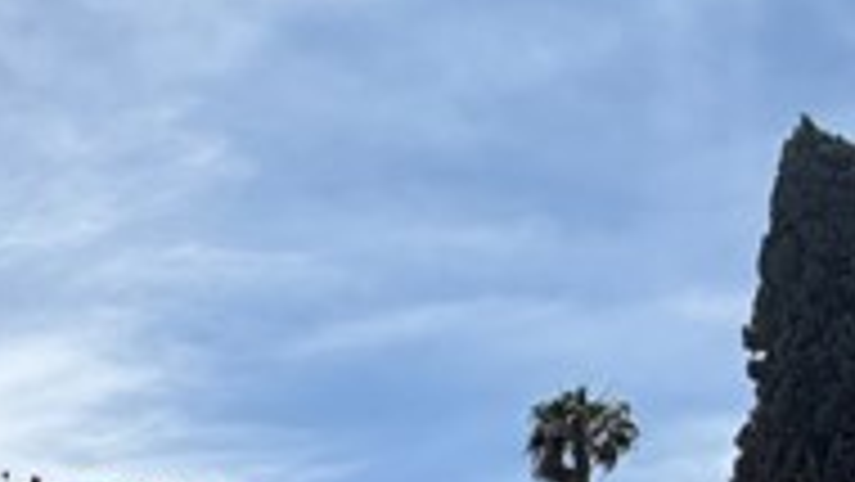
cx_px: 45
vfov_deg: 12.8
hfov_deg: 24.9
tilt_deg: +1.9
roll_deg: +3.9
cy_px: 969
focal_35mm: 82
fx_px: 1860
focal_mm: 2.22
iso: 20
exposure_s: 1/1572
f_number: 2.2
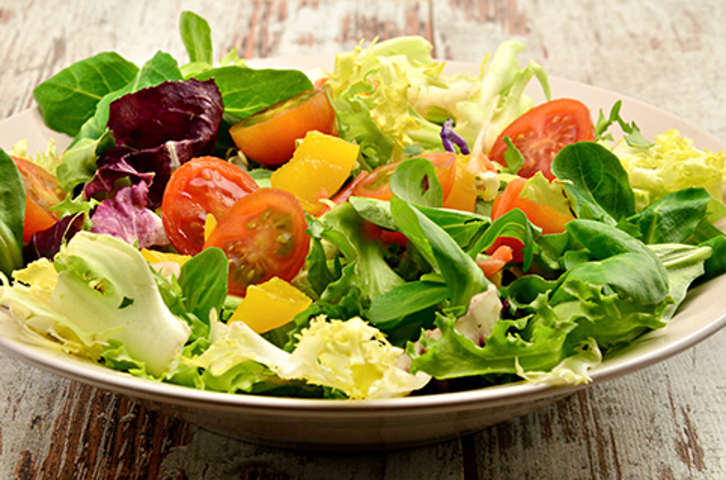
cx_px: 363
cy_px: 240
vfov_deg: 12.1
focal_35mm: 112
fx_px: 2264
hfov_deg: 18.2
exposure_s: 1
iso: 200
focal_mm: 75
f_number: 16
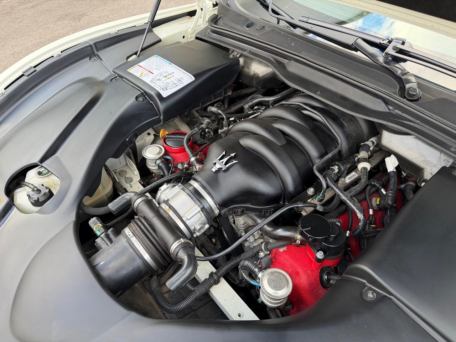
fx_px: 316
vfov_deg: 56.8
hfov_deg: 71.6
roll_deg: -0.2
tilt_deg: -43.5
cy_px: 171
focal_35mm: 24
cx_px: 228
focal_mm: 6.76
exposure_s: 1/188
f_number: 1.78
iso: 200
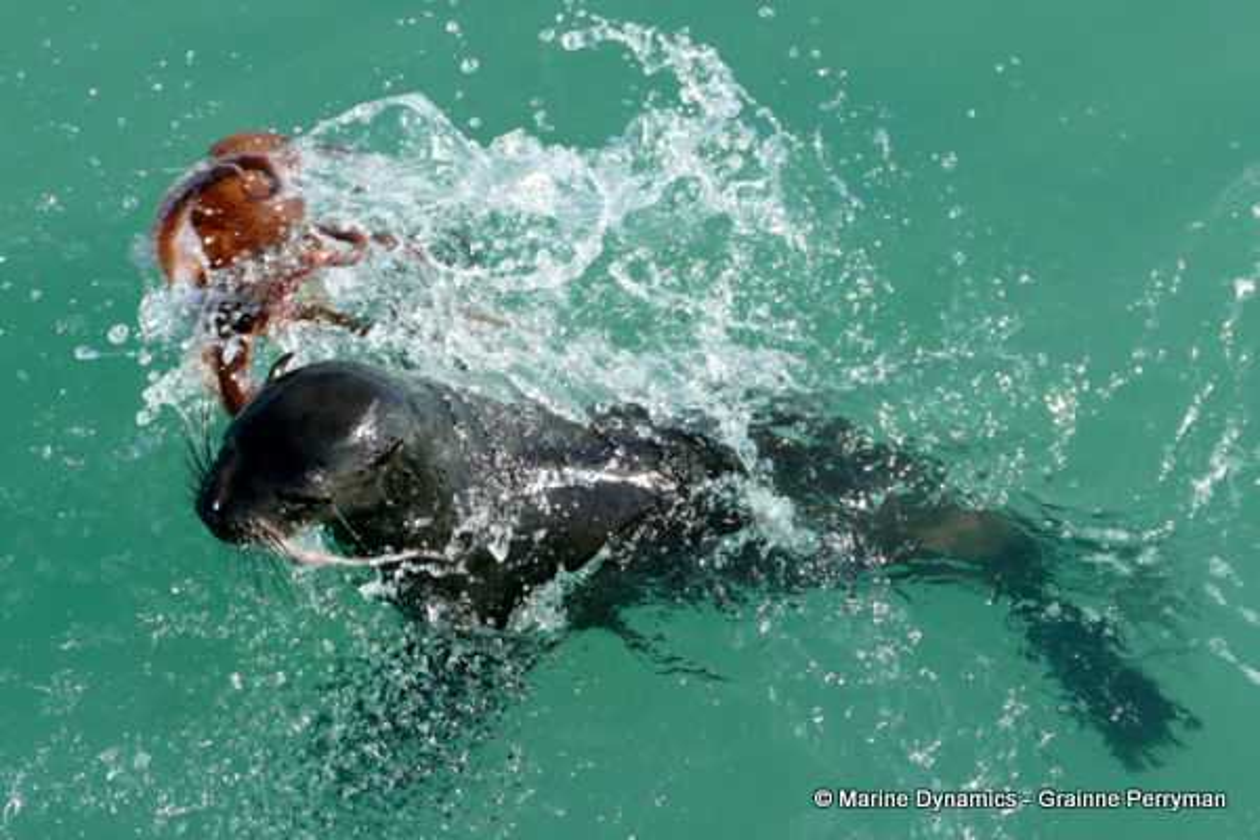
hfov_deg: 24.5
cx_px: 630
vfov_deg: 16.5
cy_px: 420
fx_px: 2905
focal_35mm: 83
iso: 125
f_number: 3.7
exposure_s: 1/640
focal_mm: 30.31
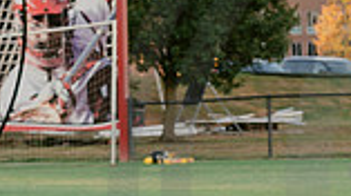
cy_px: 184
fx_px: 3245
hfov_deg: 6.1
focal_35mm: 349
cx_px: 505
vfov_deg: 3.5
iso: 640
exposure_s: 1/320
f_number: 5
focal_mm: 90
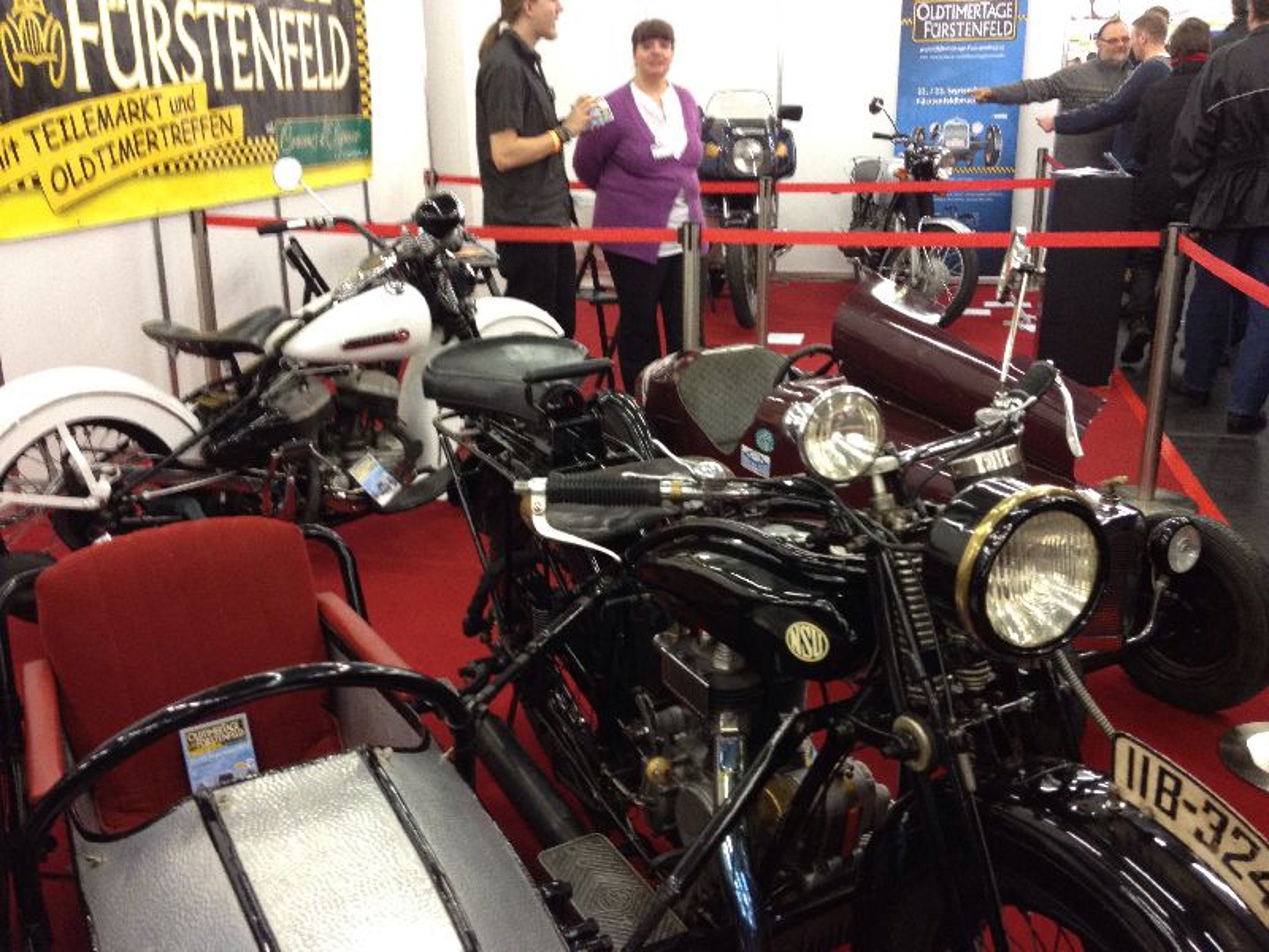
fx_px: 1283
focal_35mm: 35
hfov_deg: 52.6
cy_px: 476
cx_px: 634
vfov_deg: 40.7
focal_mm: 4.28
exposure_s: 1/20
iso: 200
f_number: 2.4
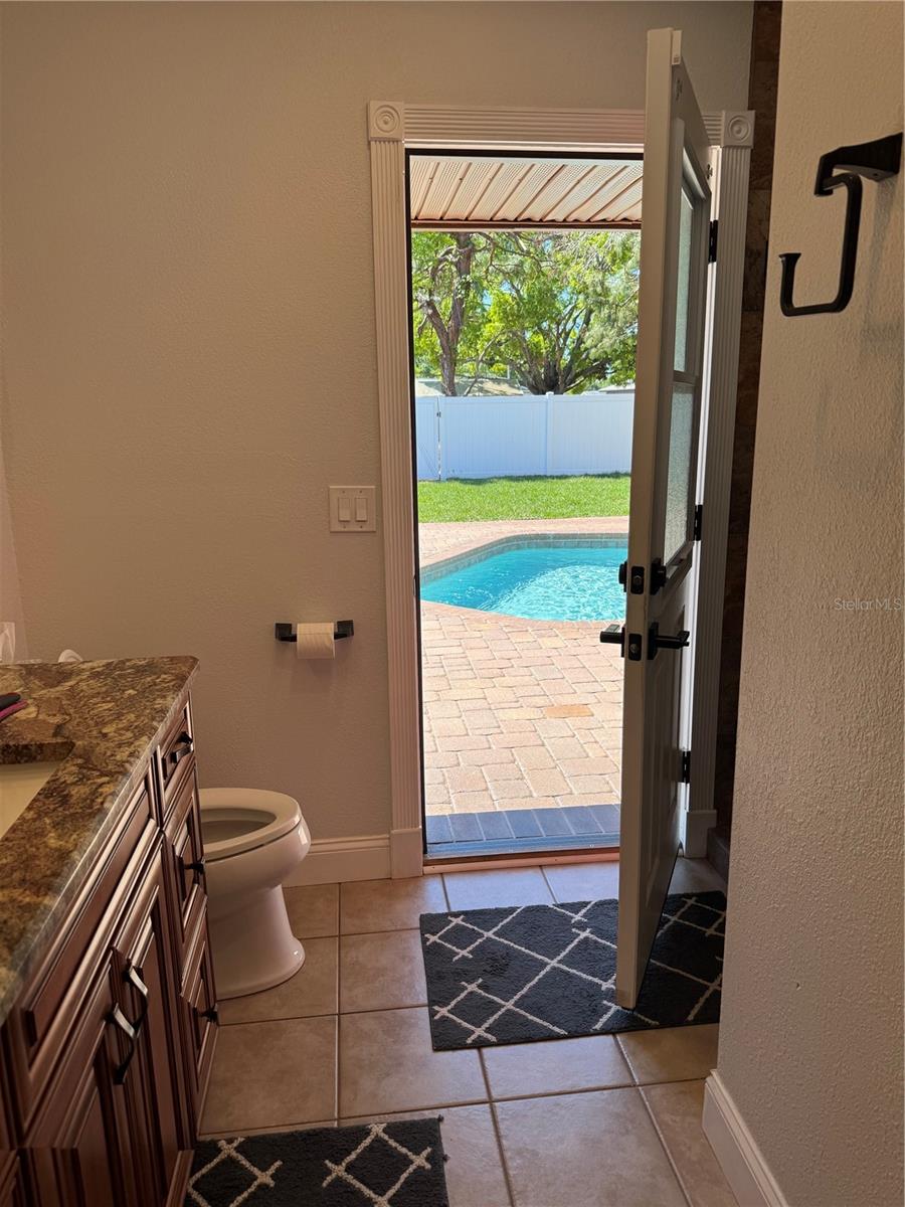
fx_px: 837
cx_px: 452
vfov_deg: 71.6
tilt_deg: -13.2
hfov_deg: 56.8
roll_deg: +1.4
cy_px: 604
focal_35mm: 24
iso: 80
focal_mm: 6.76
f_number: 1.78
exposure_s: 1/723
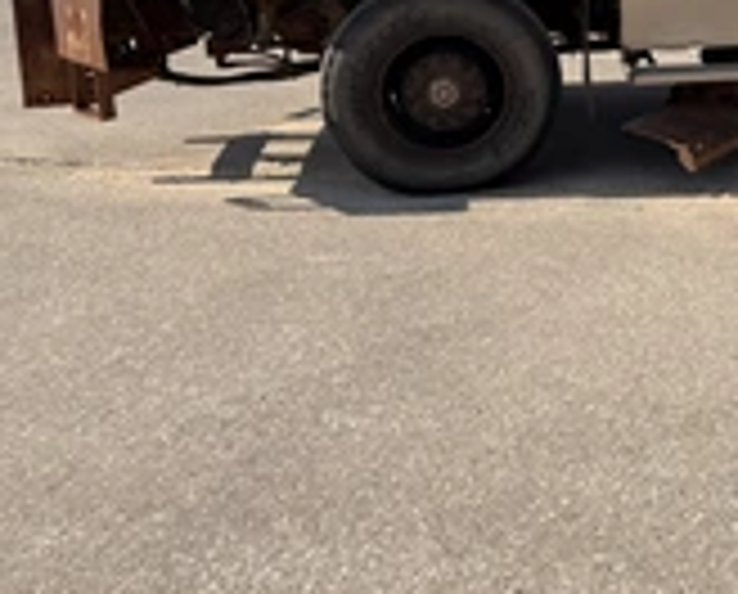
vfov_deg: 25.7
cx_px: 860
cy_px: 32
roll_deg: -0.3
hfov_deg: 29.0
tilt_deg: -8.0
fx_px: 1248
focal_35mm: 57
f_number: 1.78
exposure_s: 1/4405
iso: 80
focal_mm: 6.76
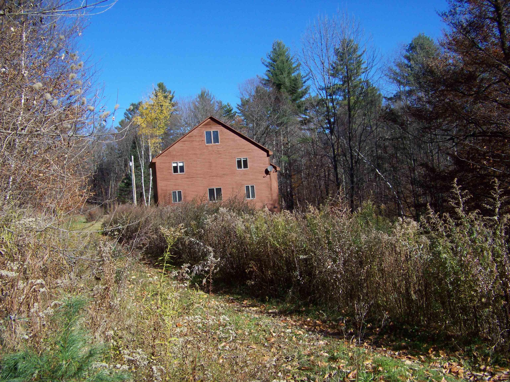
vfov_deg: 39.7
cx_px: 255
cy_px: 191
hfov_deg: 51.4
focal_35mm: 36
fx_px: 530
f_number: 2.8
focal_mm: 5.85
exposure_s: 1/800
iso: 69
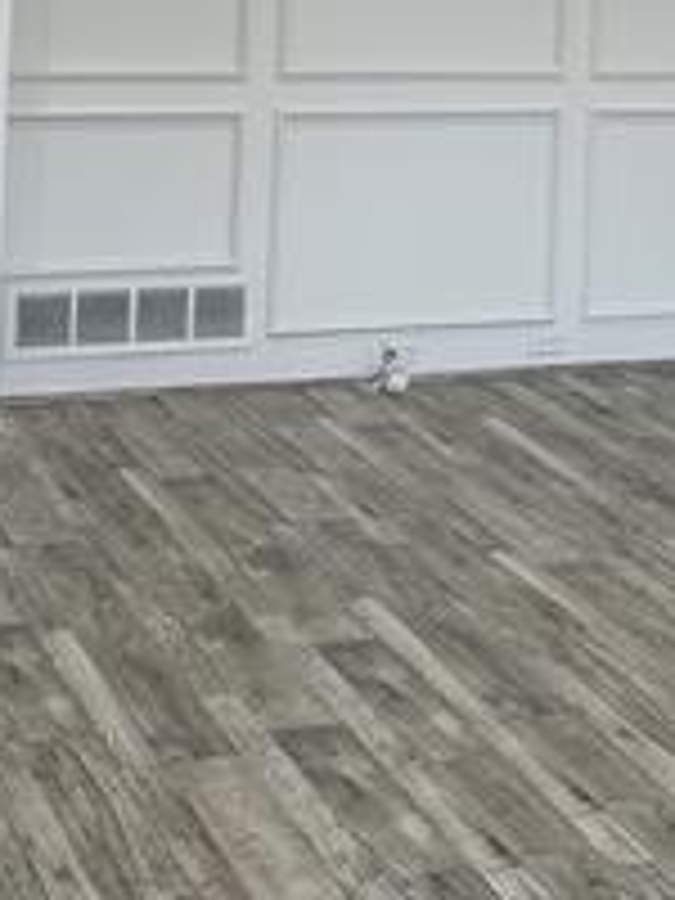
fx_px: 2392
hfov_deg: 15.9
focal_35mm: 92
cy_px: -72
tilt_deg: -1.7
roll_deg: -3.2
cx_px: 554
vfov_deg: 20.4
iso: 100
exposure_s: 1/120
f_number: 1.78
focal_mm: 6.86
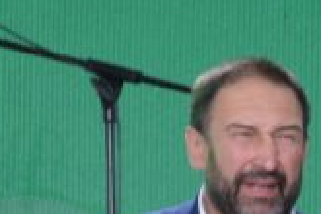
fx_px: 8827
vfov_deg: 1.4
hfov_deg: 2.1
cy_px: 180
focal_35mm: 990
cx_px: 844
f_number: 7.1
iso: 450
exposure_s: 1/160
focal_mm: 160
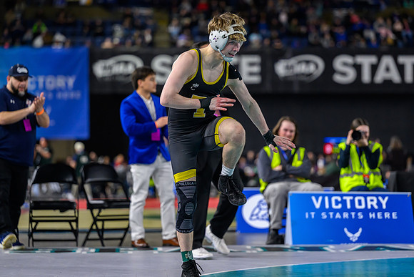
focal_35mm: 148
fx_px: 1702
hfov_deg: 13.9
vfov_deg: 9.3
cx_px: 214
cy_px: 123
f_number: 2.8
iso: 2500
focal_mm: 130
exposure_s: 1/1000
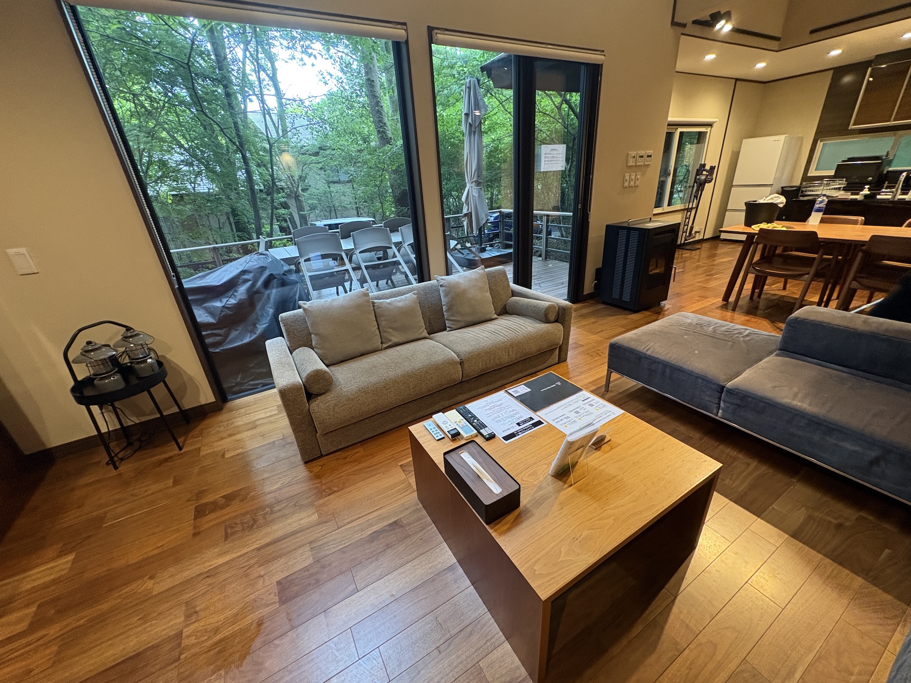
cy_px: 342
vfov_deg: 85.7
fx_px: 368
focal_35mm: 14
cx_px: 456
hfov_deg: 102.1
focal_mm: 2.22
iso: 320
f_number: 2.2
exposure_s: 1/60
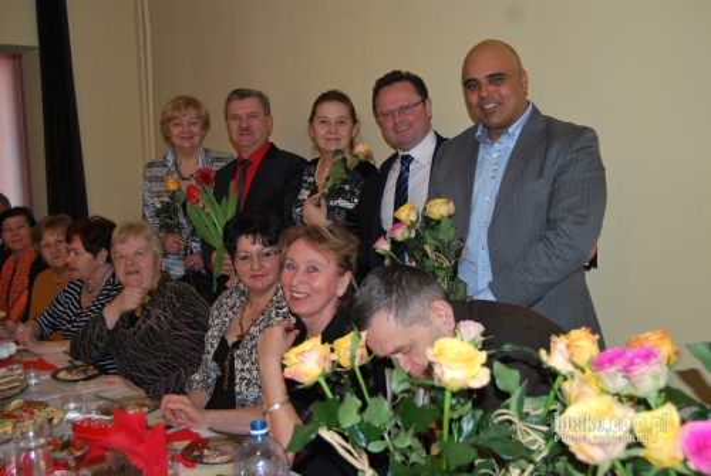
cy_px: 238
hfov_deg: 49.5
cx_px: 356
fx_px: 771
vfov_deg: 34.3
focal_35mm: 39
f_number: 4
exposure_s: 1/60
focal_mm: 26
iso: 200
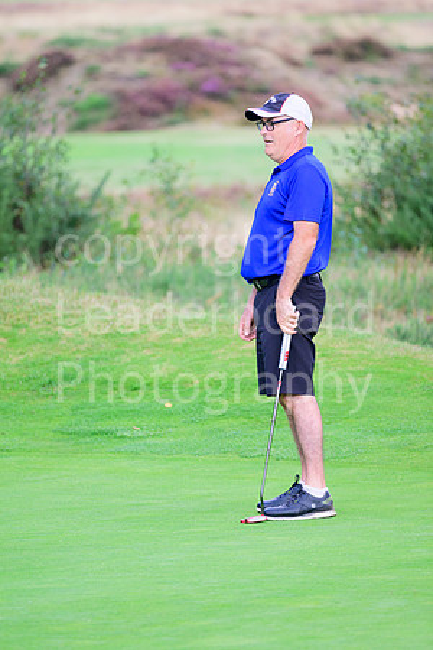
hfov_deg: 3.4
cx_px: 216
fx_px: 7216
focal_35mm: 400
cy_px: 325
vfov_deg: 5.2
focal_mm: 400
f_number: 5.6
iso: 1000
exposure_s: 1/1000
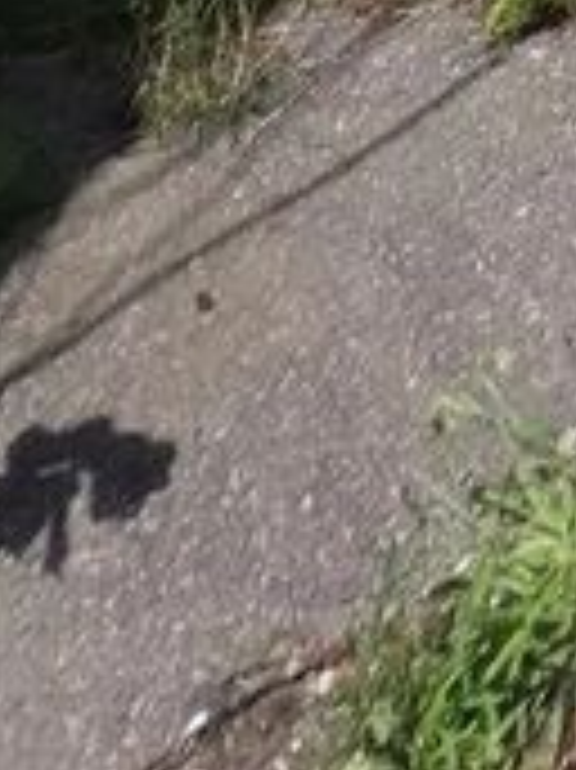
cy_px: -1911
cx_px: 1341
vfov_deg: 9.6
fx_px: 2310
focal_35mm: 104
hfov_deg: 11.8
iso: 16
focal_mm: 2.2
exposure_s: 1/690
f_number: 1.9
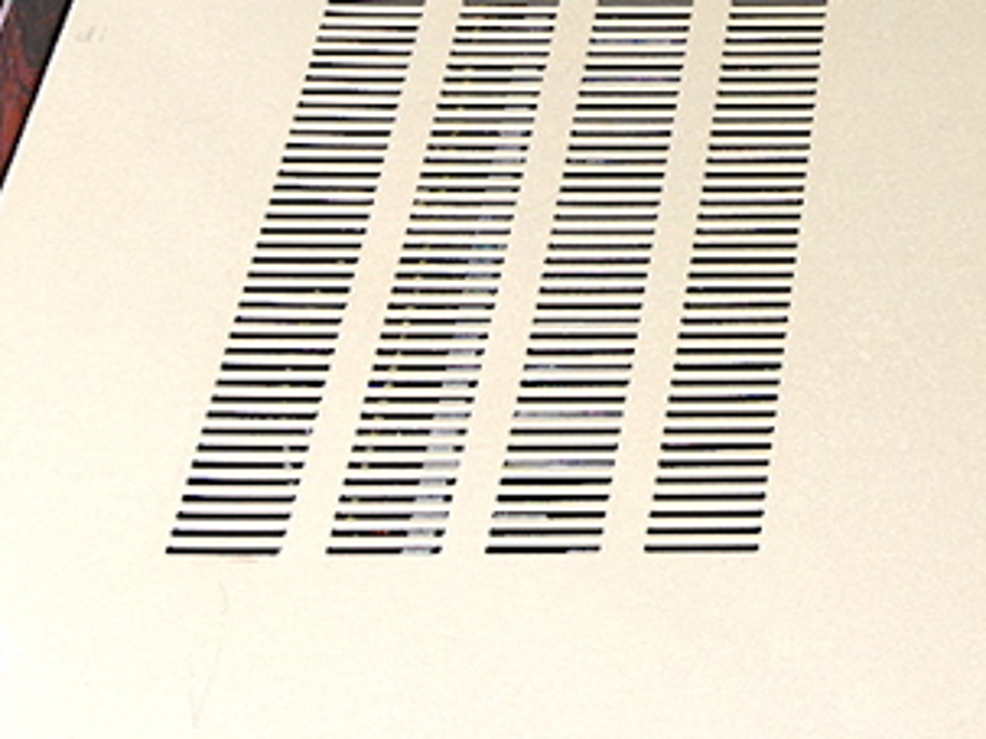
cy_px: 466
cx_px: 1142
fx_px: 3160
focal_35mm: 111
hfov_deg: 17.0
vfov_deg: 13.3
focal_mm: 6.3
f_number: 3.7
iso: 100
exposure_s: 1/6
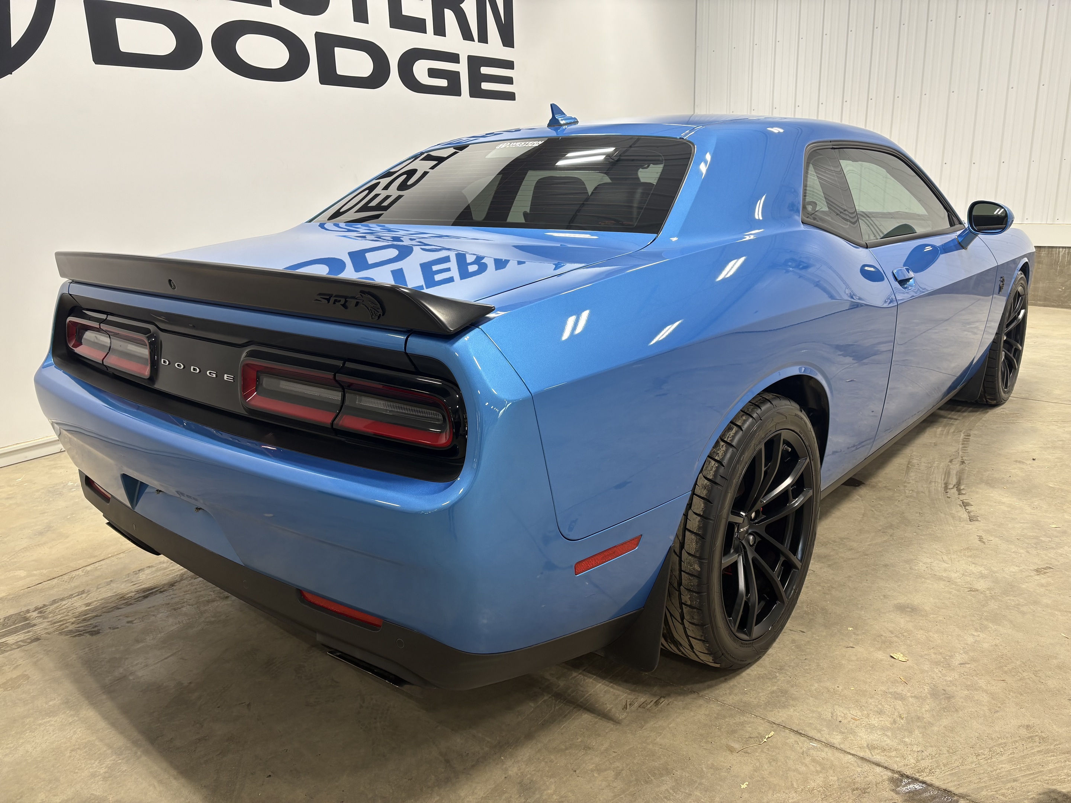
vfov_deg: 53.1
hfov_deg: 67.3
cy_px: 402
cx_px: 536
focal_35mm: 26
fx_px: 804
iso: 50
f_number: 1.6
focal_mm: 5.96
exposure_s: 1/120
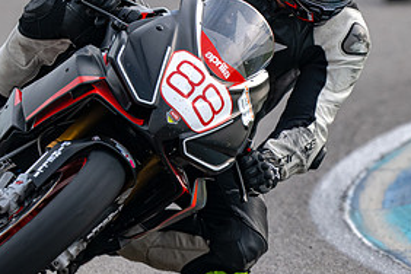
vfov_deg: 0.9
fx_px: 17192
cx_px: 187
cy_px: 238
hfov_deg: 1.4
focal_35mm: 1506
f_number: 6.3
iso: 500
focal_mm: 600
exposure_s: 1/1250
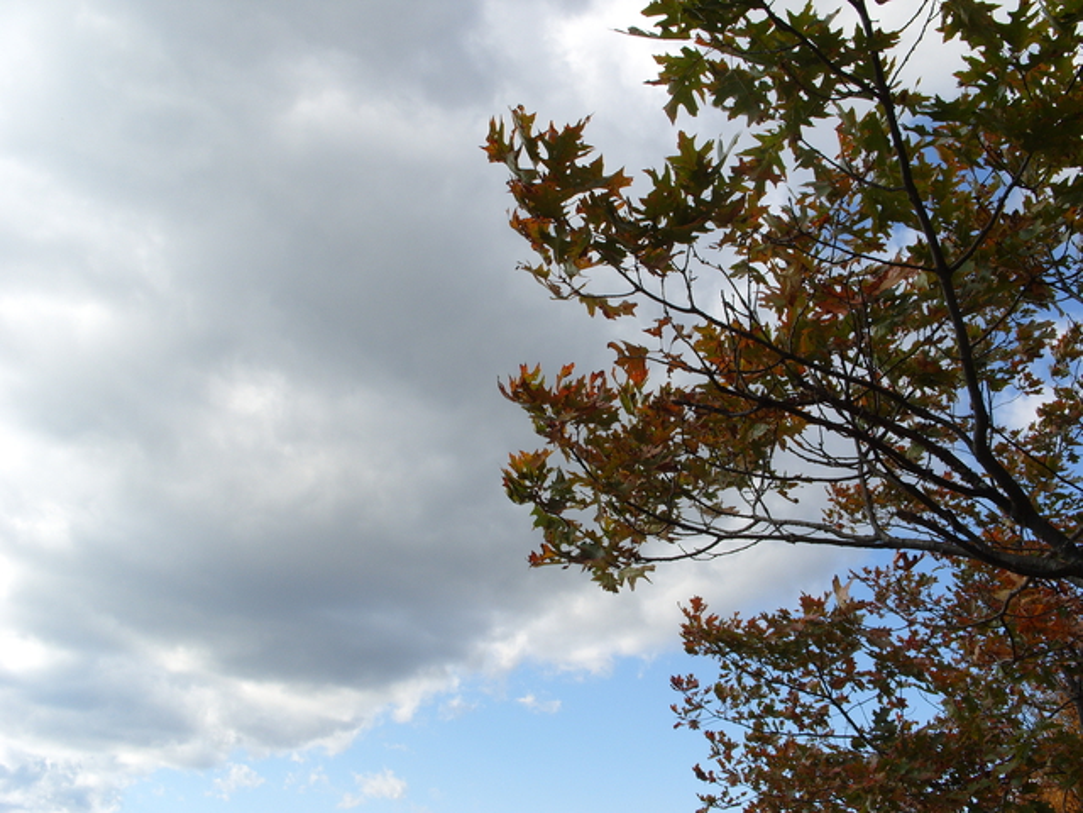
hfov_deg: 52.6
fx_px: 1095
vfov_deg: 40.7
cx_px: 542
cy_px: 406
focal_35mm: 35
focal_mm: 7.8
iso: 80
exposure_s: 1/350
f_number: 6.3
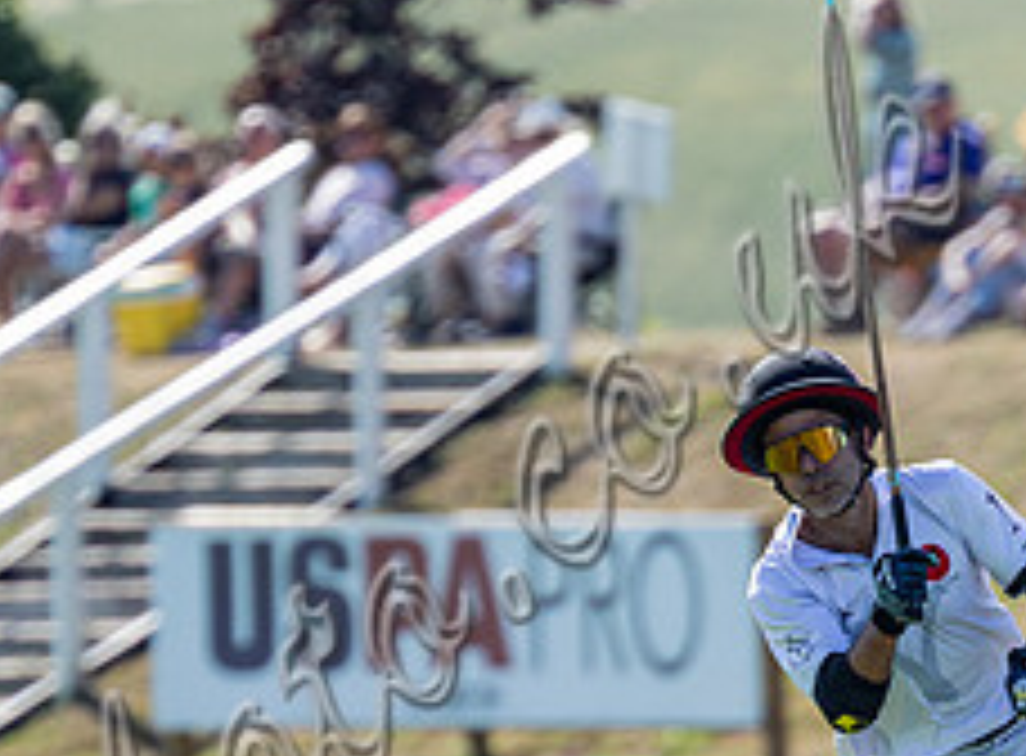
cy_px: 1195
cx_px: 856
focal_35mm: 1537
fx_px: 45270
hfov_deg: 1.3
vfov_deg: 1.0
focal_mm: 400
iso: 200
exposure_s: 1/800
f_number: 5.6
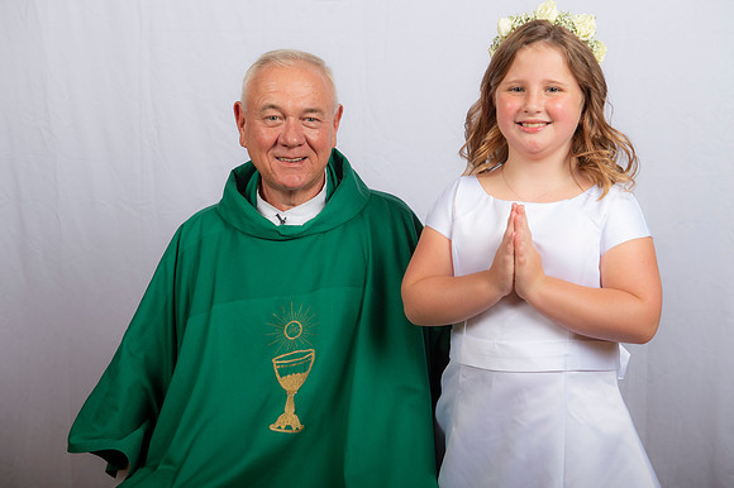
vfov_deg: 23.4
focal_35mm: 58
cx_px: 367
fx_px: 1182
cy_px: 244
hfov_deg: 34.5
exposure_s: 1/200
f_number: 8
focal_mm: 58
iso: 320
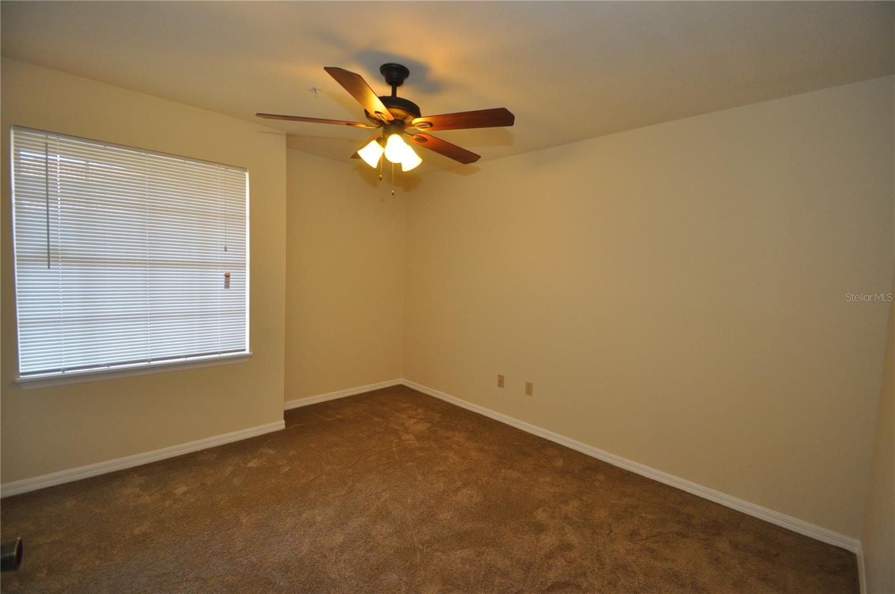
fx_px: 372
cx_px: 448
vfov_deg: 77.2
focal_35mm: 15
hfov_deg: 100.5
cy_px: 297
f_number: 4
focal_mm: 10
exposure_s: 1/60
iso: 640
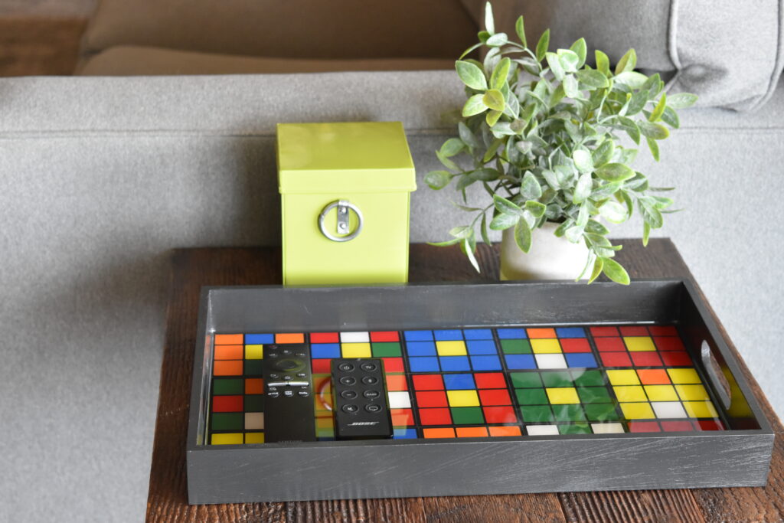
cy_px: 262
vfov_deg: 19.7
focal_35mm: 69
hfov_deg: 29.2
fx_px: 1503
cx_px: 392
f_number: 5
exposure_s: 1/30
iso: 1600
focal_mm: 46
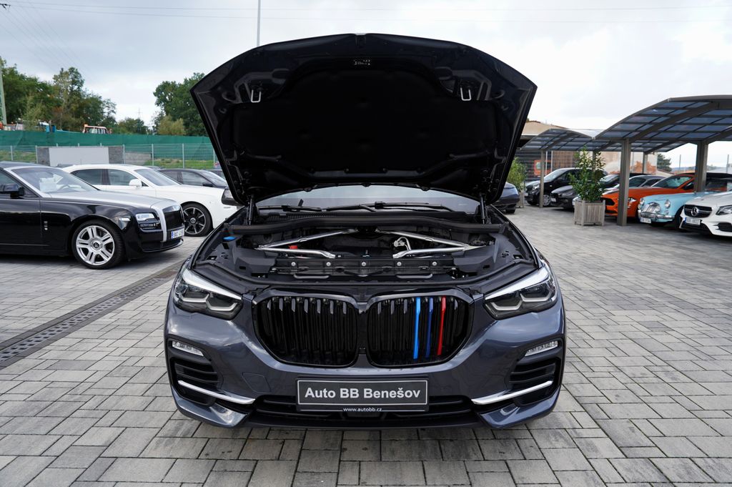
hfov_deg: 73.8
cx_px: 366
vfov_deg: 53.1
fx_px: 488
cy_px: 244
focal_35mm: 24
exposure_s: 1/60
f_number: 4
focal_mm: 24
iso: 100
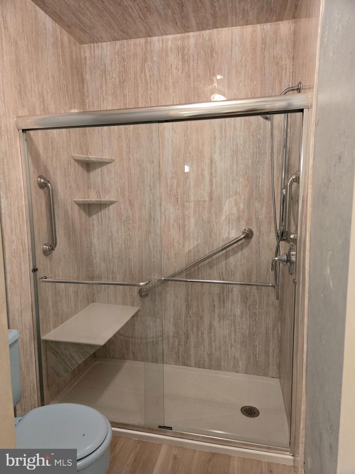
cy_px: 237
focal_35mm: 23
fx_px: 314
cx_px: 178
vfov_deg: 73.9
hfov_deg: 58.9
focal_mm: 5.4
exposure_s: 1/120
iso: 640
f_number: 1.8
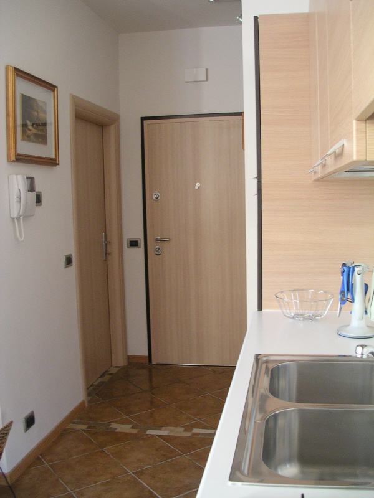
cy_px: 249
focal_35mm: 37
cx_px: 187
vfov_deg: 50.1
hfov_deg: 38.7
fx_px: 533
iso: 233
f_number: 2.7
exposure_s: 1/6
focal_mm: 5.6
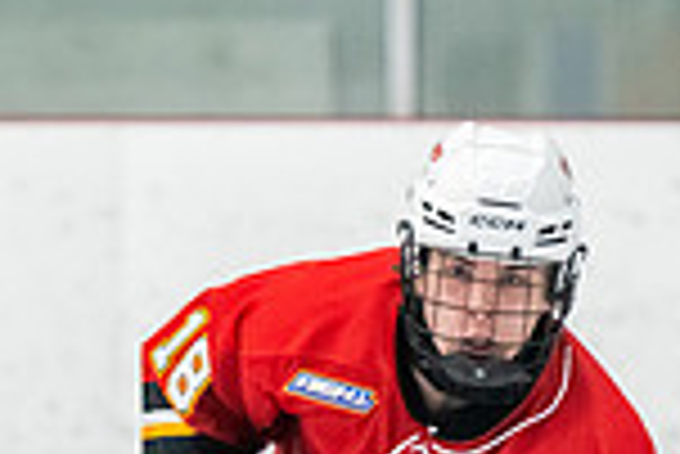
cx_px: 433
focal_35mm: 593
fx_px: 11212
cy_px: 794
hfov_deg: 3.5
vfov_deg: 2.3
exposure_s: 1/800
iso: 3200
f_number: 2.8
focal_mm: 135
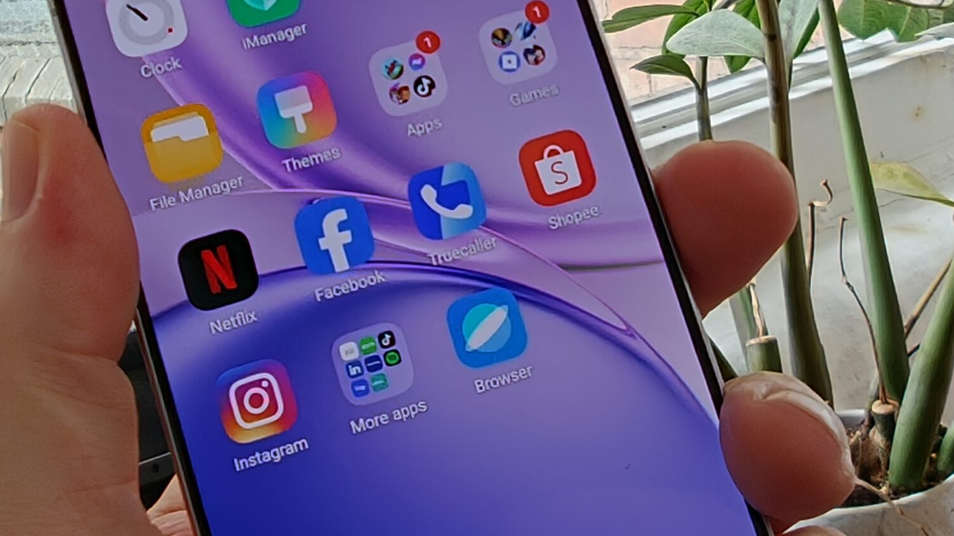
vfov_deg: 17.6
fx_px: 1720
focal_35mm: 68
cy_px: 123
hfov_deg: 31.0
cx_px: 487
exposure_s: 1/118
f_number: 2
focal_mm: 2.63
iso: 80
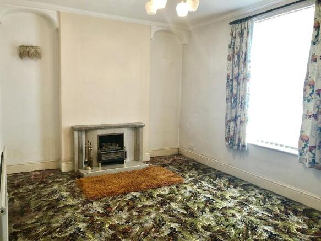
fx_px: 260
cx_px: 160
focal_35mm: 28
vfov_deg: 49.7
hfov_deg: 63.5
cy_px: 120
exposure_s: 1/33
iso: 25
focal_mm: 3.99
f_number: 1.8
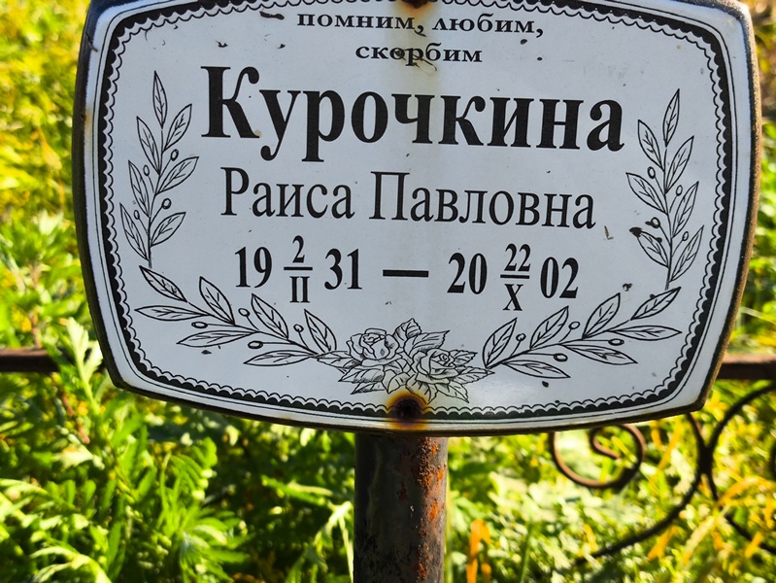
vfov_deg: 29.1
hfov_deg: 38.2
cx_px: 388
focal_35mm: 50
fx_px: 1121
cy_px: 292
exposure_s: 1/377
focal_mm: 4.71
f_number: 1.7
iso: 50
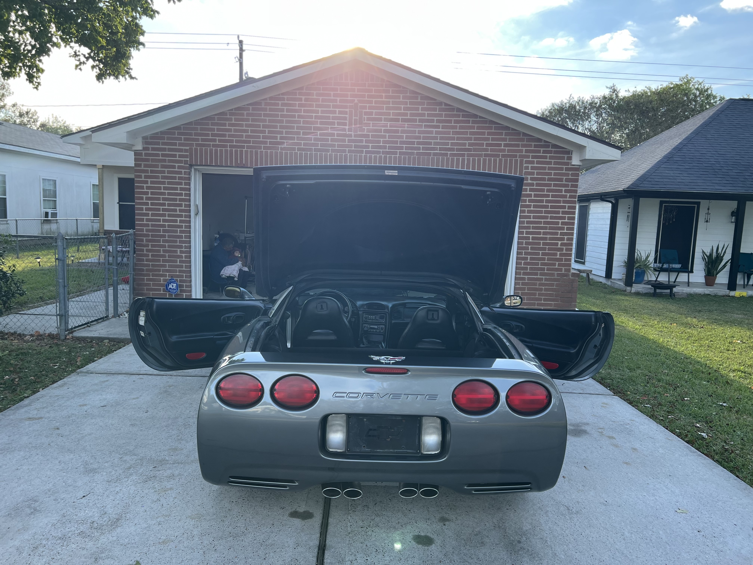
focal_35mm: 26
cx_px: 376
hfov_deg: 67.3
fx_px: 566
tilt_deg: -7.5
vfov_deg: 53.1
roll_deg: -2.1
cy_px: 282
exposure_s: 1/700
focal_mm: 5.7
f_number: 1.5
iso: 50
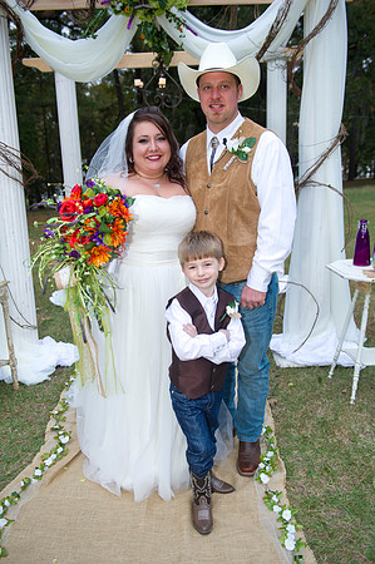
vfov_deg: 60.3
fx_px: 485
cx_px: 188
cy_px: 282
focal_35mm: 31
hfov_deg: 42.2
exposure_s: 1/80
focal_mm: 31
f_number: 3.5
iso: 800
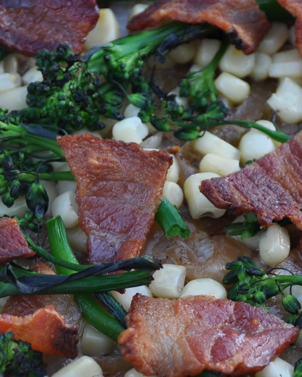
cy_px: 285
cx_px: 101
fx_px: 2157
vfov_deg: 10.0
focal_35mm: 193
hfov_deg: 8.0
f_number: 4.8
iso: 400
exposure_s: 1/80
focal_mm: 42
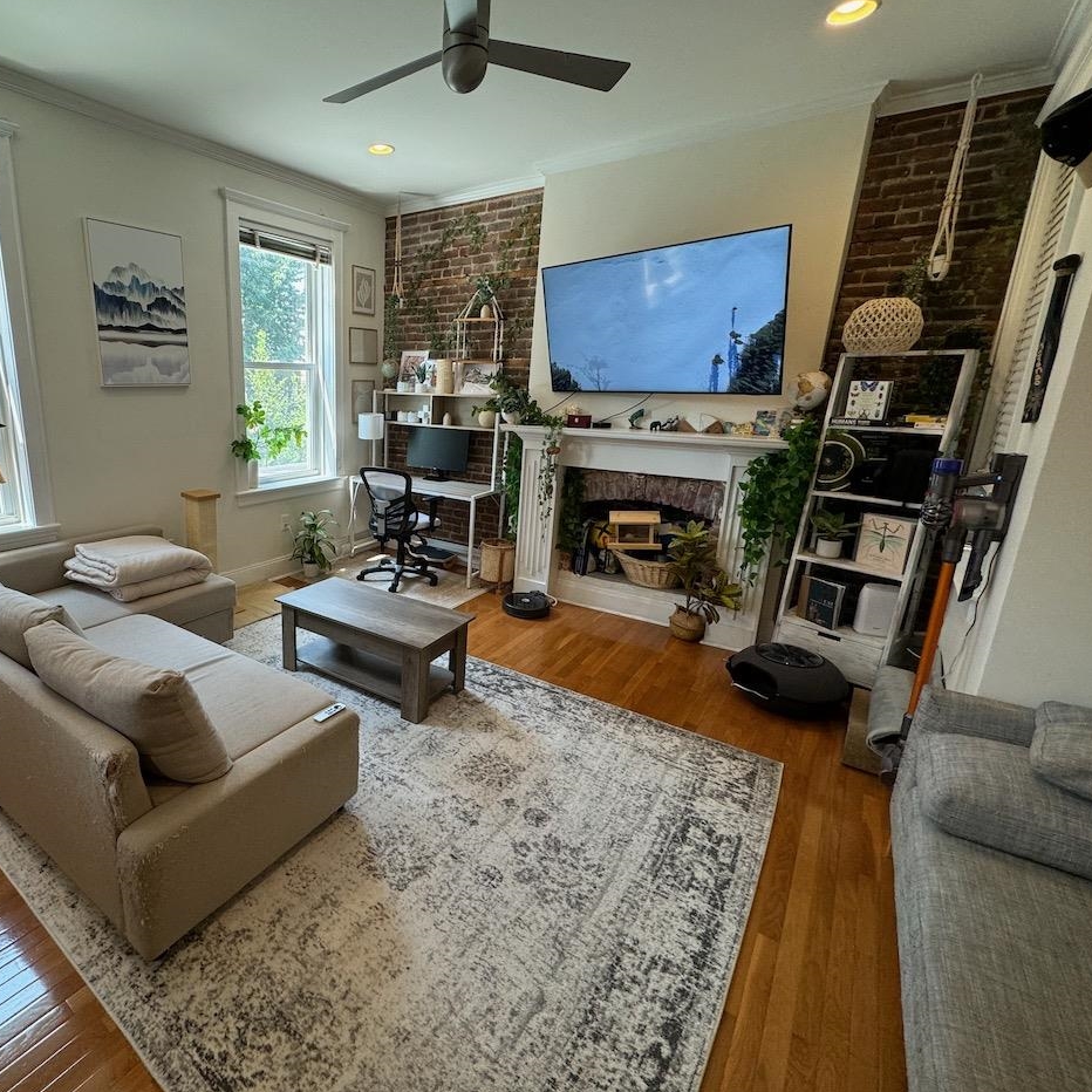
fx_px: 607
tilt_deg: -13.5
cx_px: 376
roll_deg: -0.4
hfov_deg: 81.5
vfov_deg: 84.0
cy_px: 533
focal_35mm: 17
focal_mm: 2.22
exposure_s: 1/120
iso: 160
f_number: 2.2
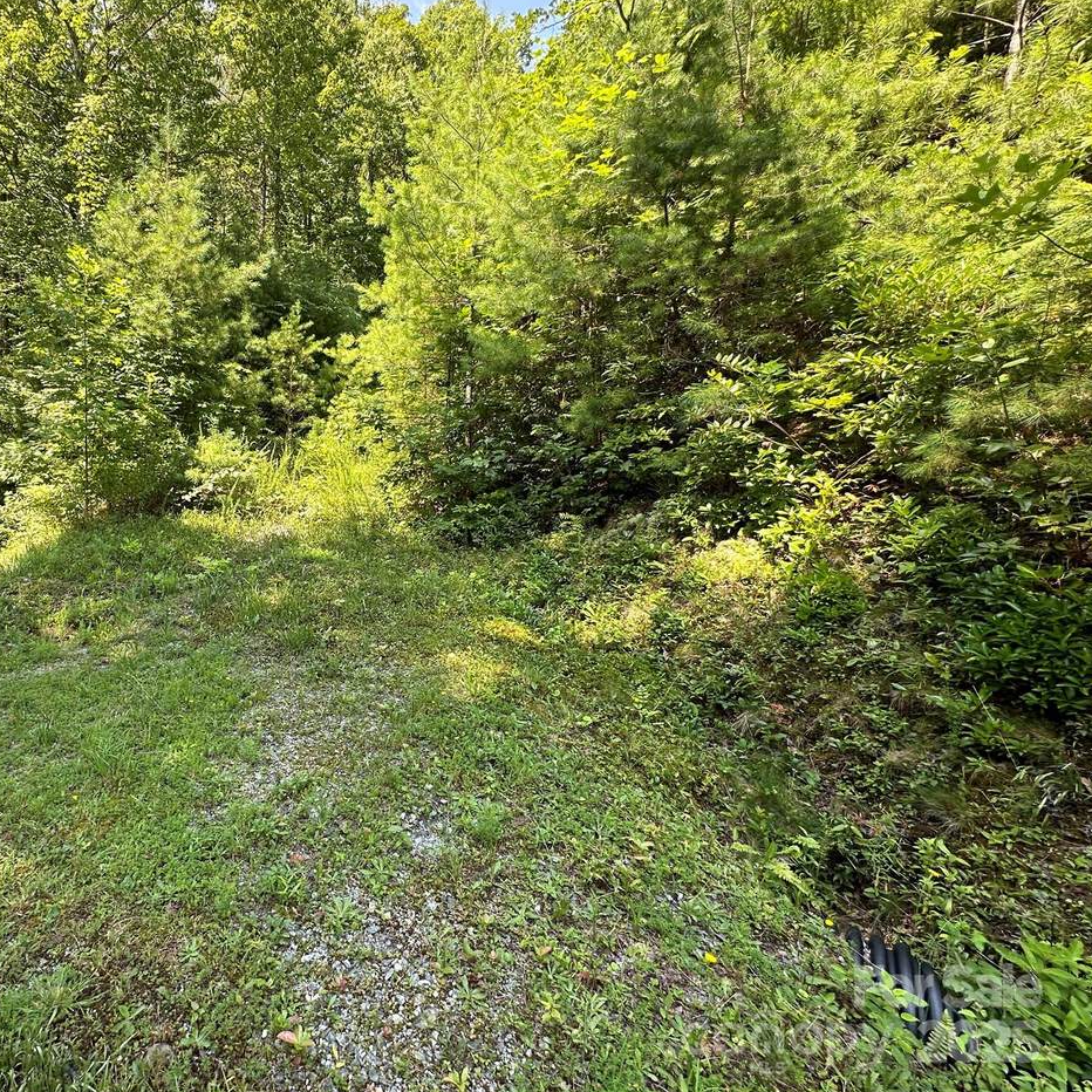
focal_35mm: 17
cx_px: 346
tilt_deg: -6.4
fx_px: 607
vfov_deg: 84.0
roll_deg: -3.5
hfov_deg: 80.6
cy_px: 540
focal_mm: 2.22
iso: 40
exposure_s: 1/200
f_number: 2.2
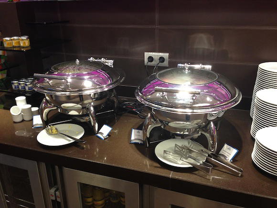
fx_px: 264
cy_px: 104
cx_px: 138
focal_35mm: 33
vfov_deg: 42.9
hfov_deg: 55.4
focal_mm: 4.13
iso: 64
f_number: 2.4
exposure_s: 1/20
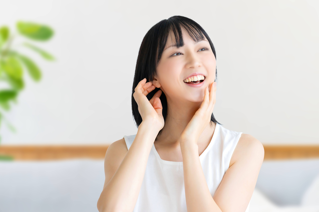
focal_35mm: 70
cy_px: 106
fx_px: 620
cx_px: 160
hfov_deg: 28.8
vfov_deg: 19.5
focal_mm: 70
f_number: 2.8
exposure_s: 1/250
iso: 200
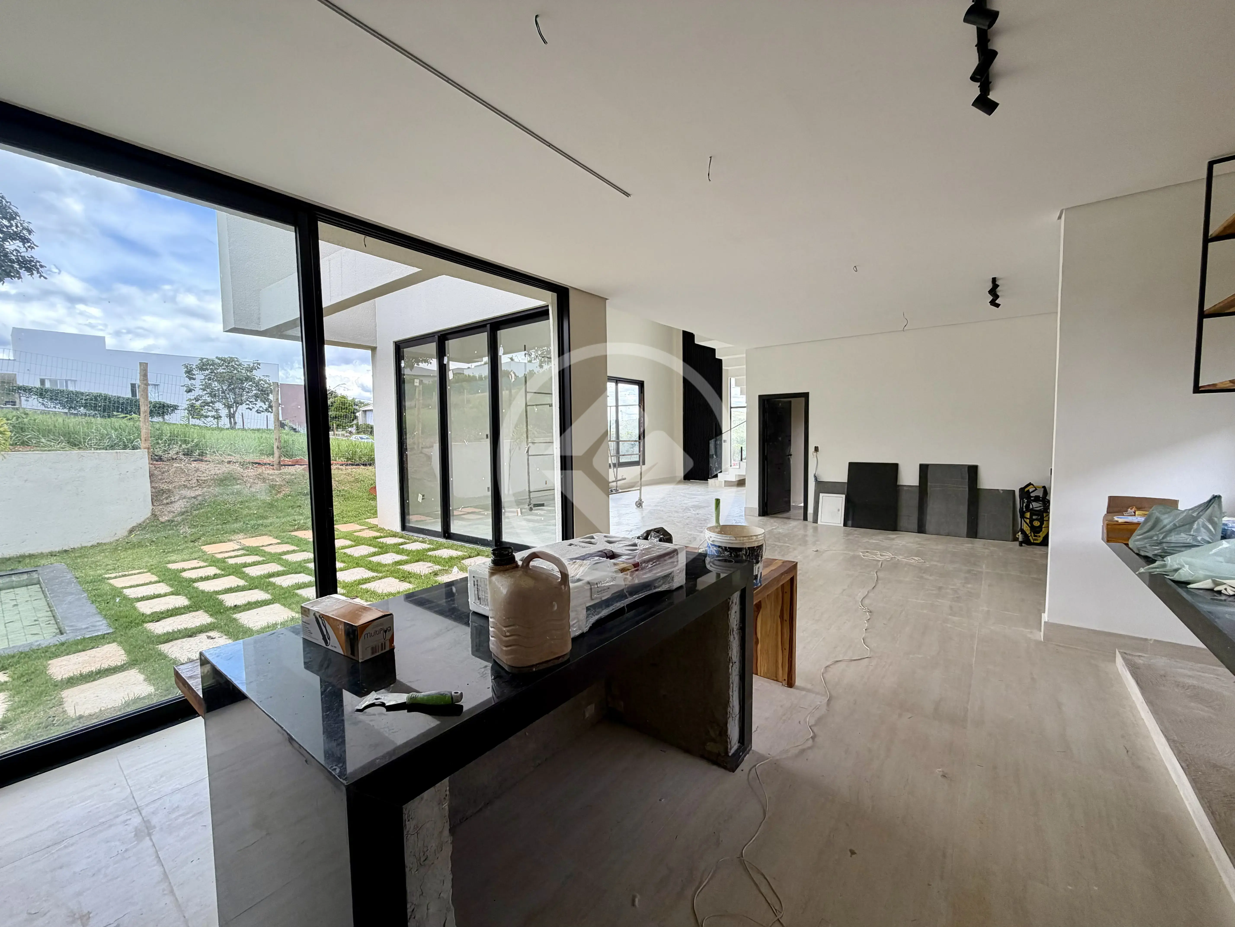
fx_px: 499
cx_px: 618
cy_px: 464
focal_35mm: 14
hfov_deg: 102.1
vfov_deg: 85.7
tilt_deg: -2.4
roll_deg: +1.2
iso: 50
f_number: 2.2
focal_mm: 2.22
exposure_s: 1/229
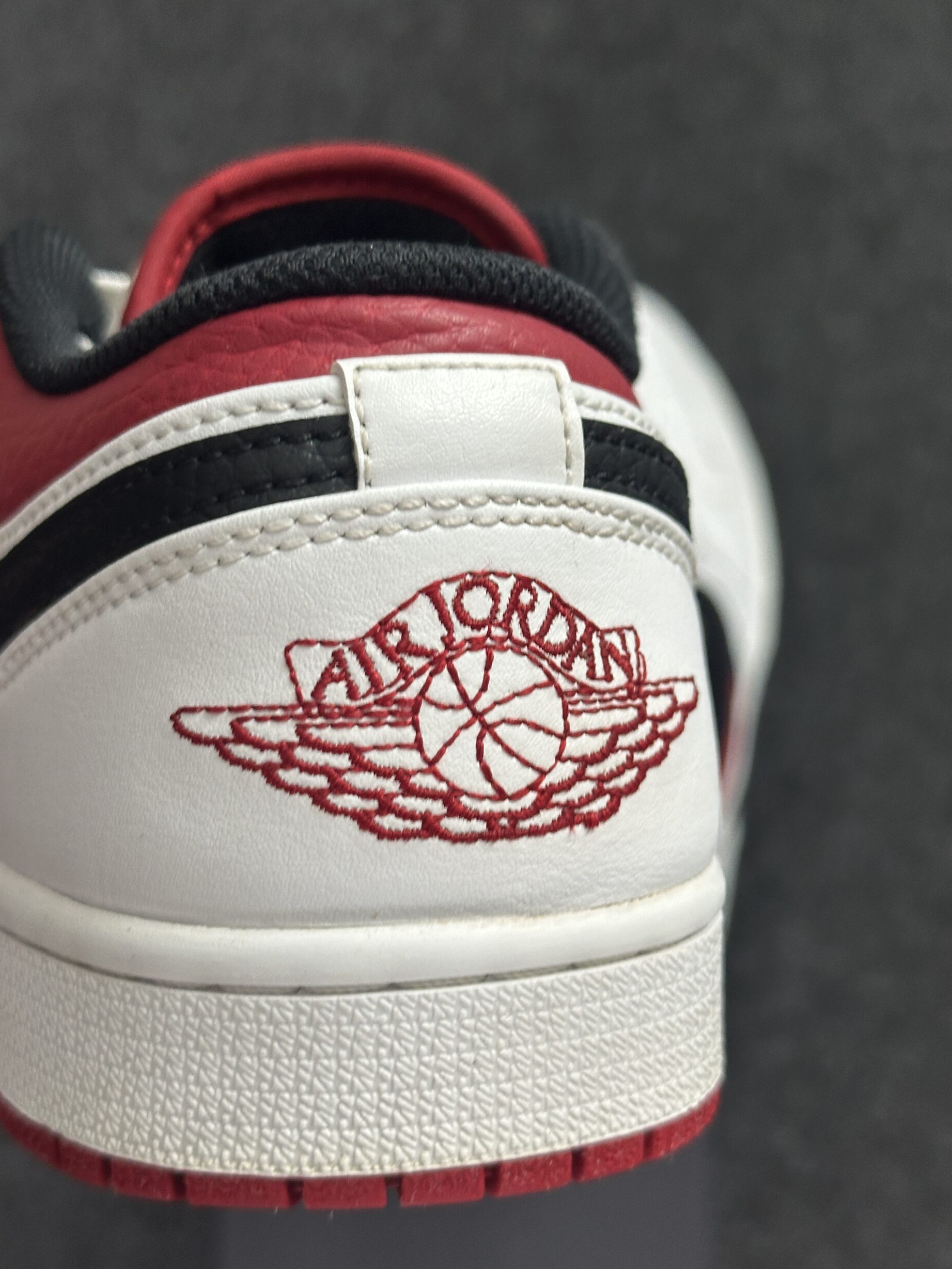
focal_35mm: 50
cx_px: 470
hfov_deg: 29.1
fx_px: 1834
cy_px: 653
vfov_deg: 38.2
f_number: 1.78
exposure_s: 1/50
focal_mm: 6.86
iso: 160
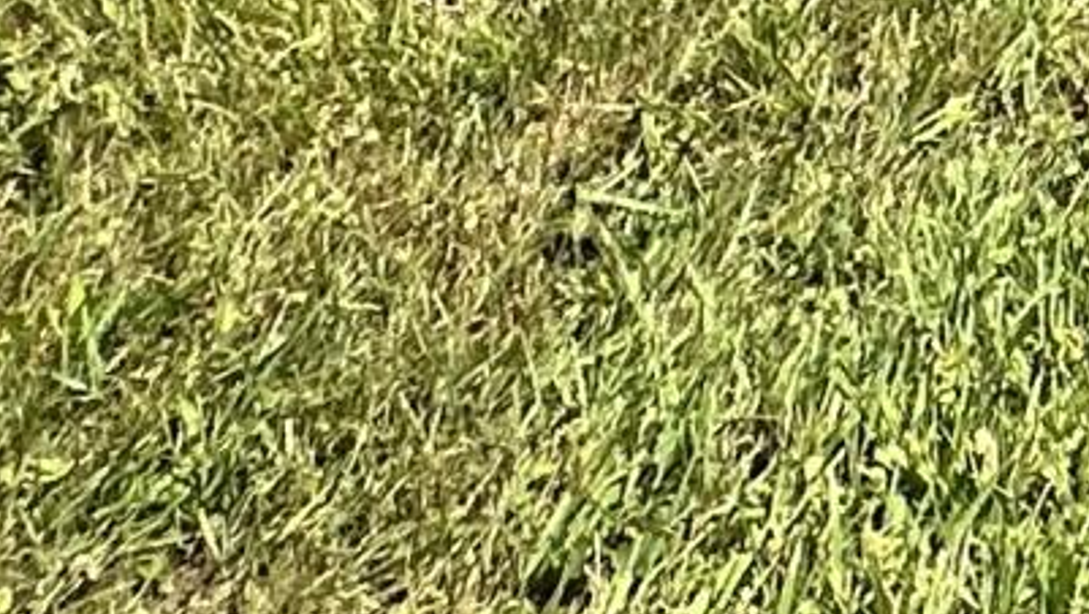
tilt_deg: +1.6
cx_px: 2202
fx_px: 3293
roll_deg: +0.2
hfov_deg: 15.1
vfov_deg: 7.0
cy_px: -2100
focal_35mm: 114
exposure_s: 1/1553
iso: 50
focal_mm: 2.22
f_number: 2.2
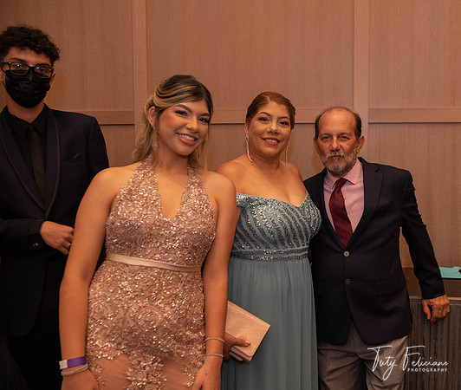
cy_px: 192
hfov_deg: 43.1
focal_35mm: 41
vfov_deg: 37.3
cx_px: 295
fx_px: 577
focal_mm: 34
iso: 800
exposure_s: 1/60
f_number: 4.5
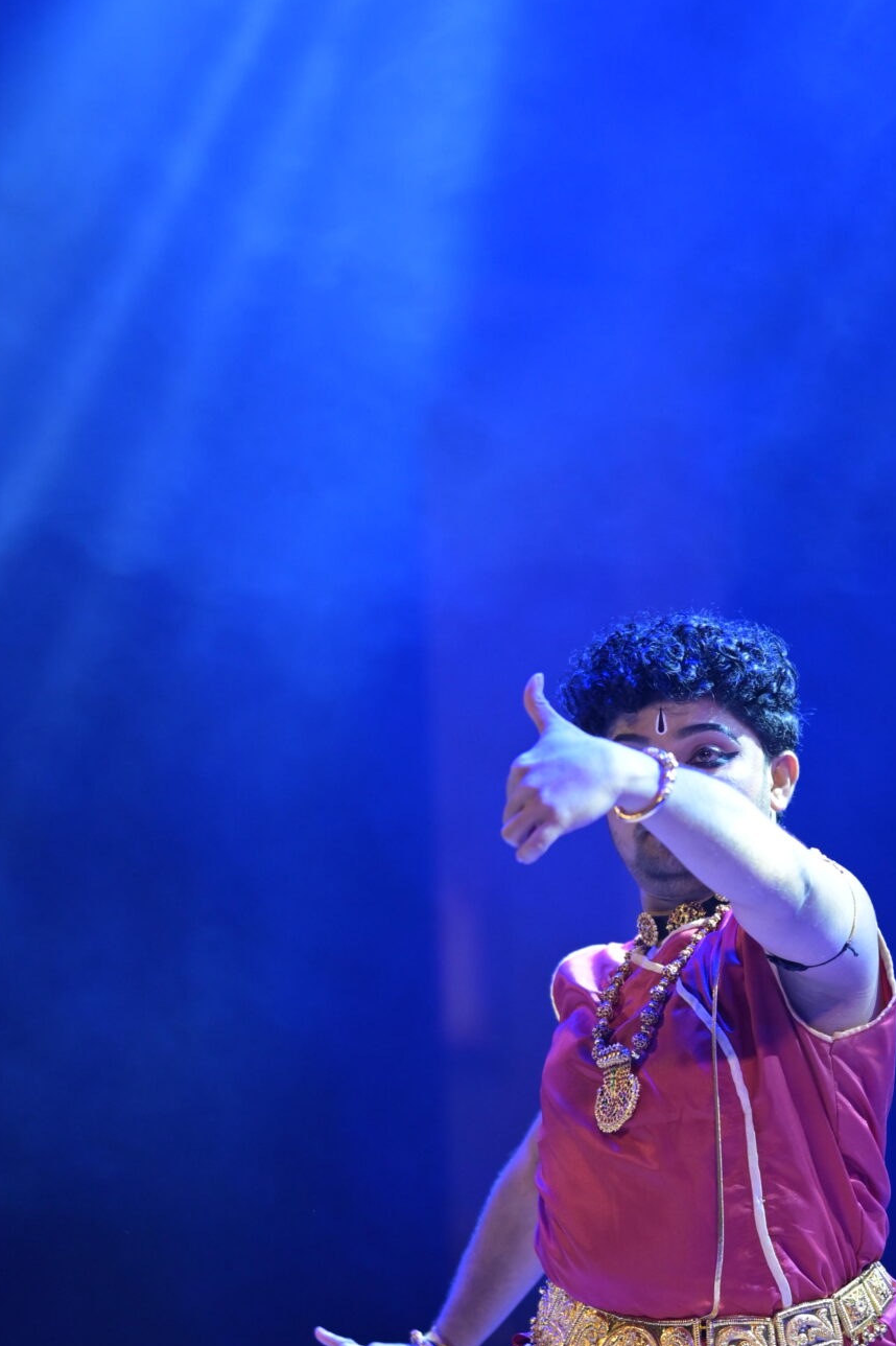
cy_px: 958
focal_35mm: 169
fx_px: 6312
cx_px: 748
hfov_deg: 8.1
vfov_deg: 12.1
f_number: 1.8
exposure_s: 1/400
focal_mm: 85
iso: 1000
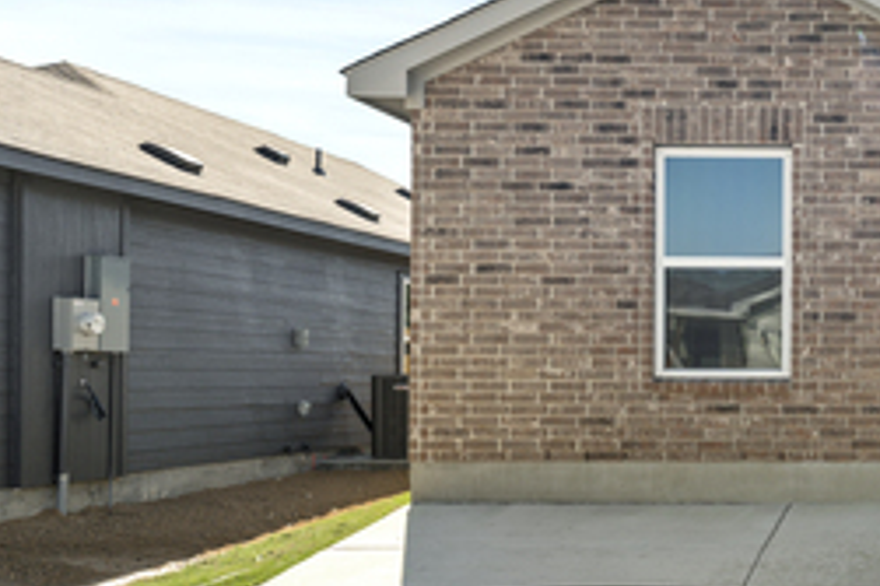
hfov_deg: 33.0
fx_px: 1246
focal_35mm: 51
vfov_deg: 26.4
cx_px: 1013
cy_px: 363
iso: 100
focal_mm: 20
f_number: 8
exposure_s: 1/50
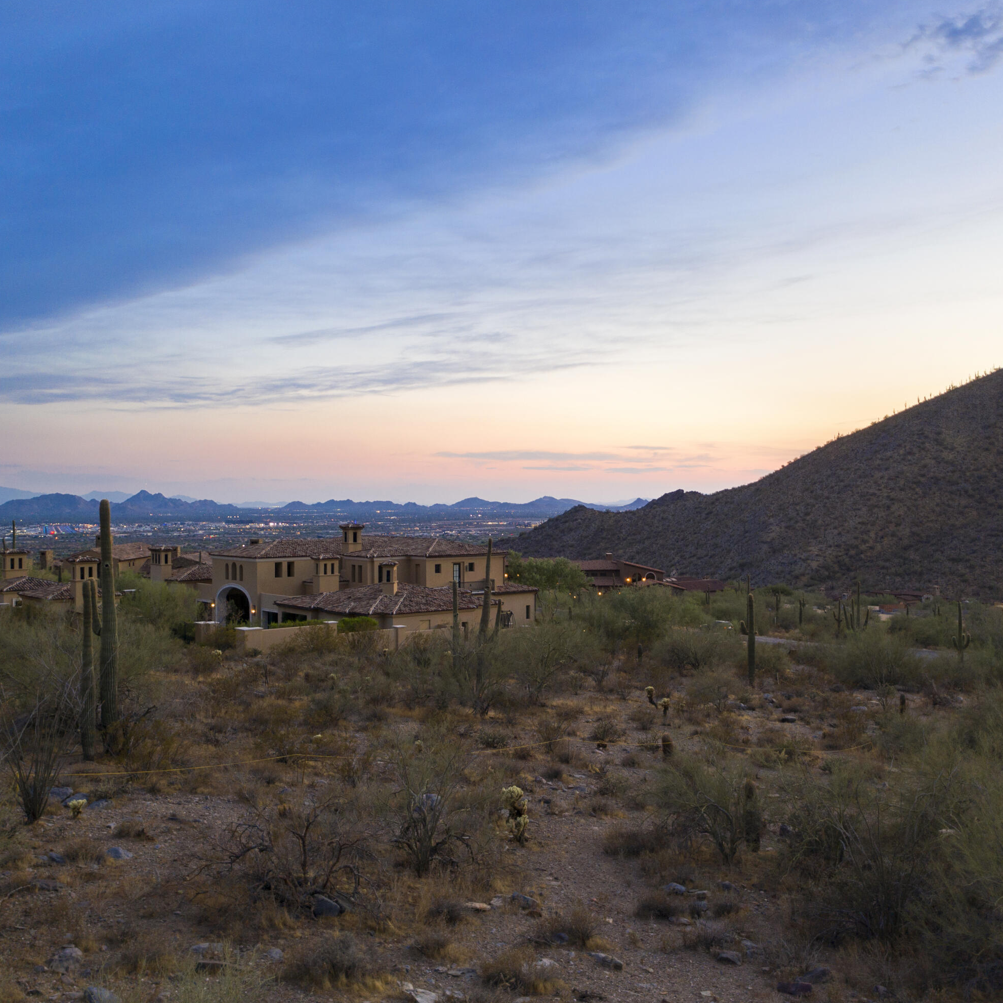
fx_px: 1180
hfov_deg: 46.0
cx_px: 525
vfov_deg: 46.0
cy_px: 498
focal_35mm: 36
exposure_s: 1/10
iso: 120
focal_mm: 10.26
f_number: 2.8
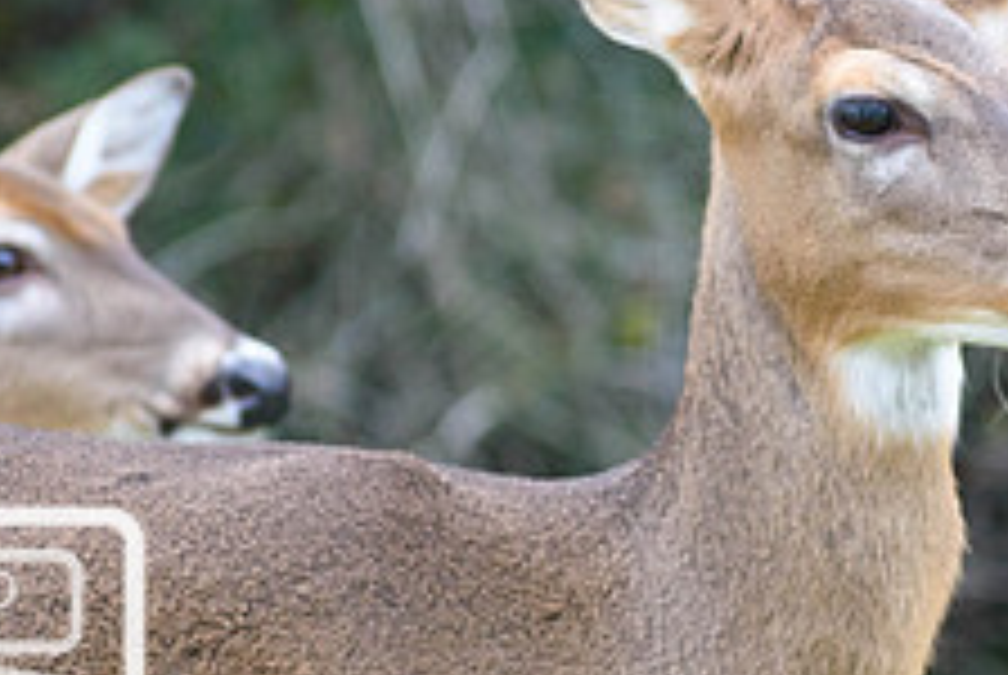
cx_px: 873
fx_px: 15756
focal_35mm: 562
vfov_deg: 2.5
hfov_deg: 3.7
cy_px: 538
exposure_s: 1/800
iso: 800
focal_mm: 145
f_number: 4.8
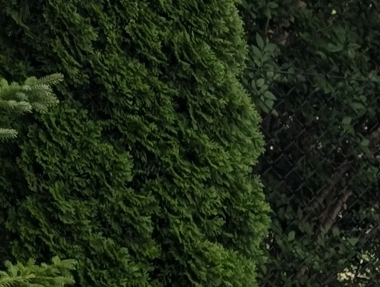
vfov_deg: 7.3
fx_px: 2012
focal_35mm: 183
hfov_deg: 9.2
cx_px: 1031
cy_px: 839
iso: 18
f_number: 1.68
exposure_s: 1/101
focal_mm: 6.9
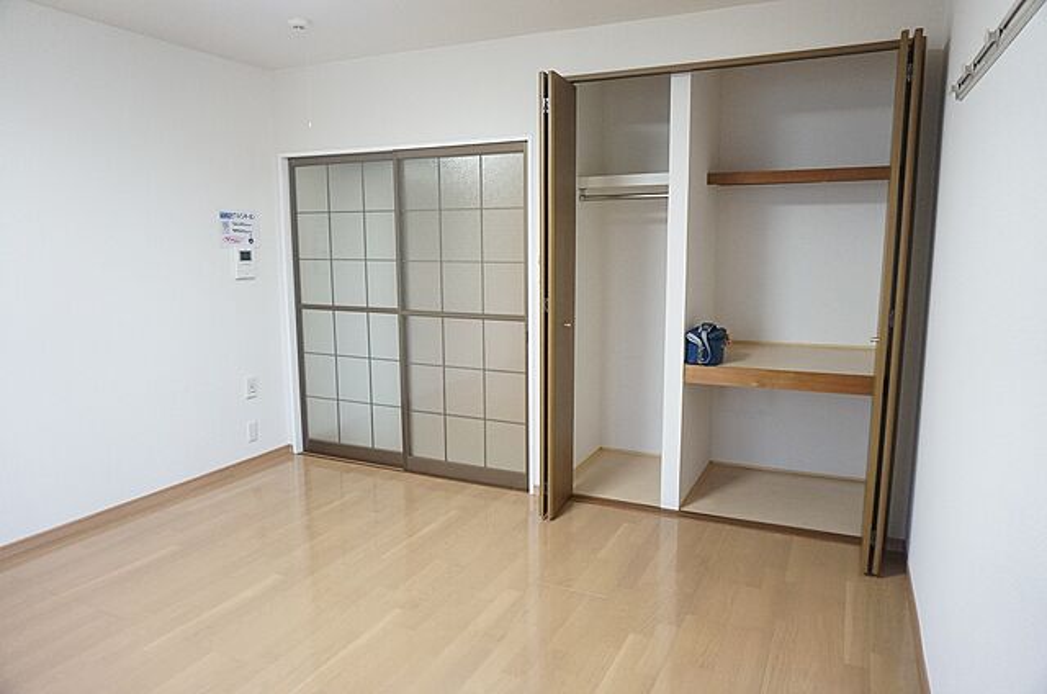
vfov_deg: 52.9
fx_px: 697
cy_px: 347
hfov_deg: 73.8
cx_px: 524
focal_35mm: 24
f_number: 4
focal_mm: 16
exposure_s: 1/60
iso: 1250
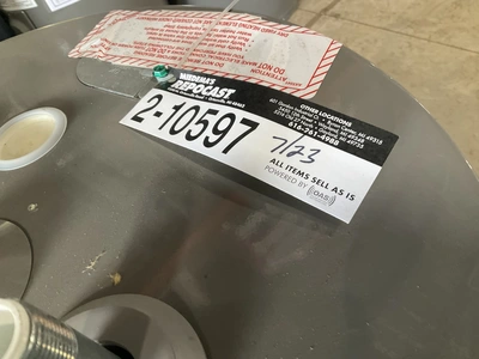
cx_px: 240
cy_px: 180
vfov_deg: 48.2
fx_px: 401
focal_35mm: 29
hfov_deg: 61.7
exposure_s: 1/60
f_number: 1.8
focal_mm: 3
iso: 125
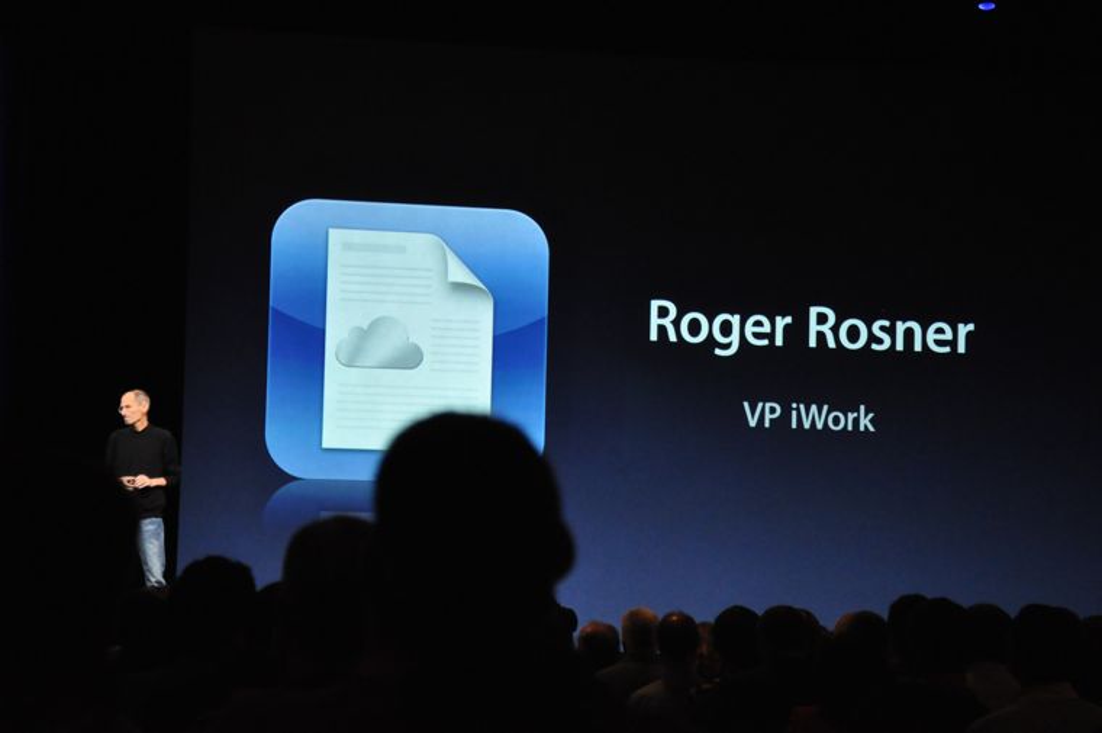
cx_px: 551
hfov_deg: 20.6
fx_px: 3027
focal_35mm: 99
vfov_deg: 13.8
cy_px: 366
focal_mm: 66
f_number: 5.3
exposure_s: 1/60
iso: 1600
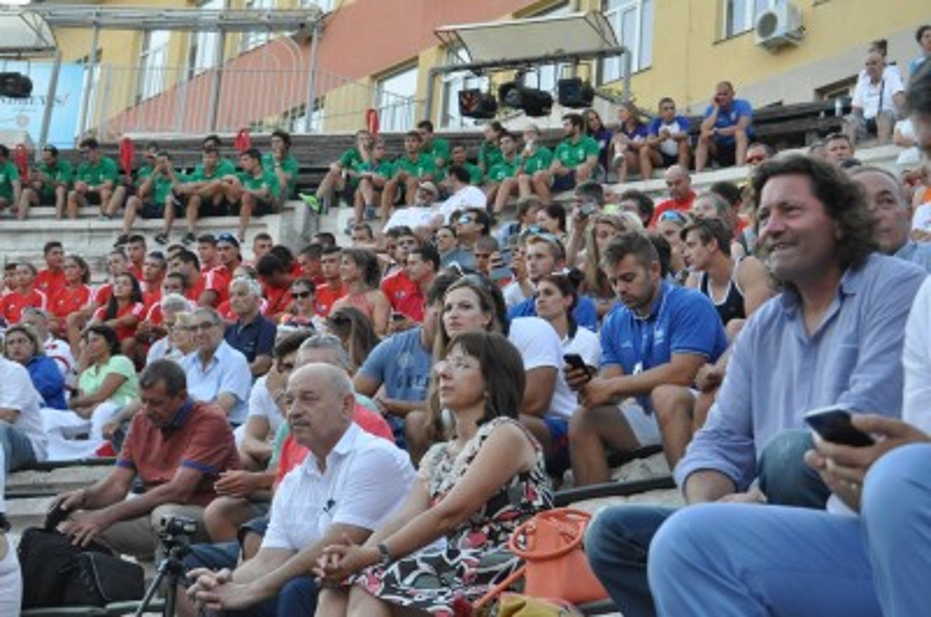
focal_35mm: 82
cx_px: 466
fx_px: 2129
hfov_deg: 24.7
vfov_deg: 16.5
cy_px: 308
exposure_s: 1/200
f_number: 7.1
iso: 800
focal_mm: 55
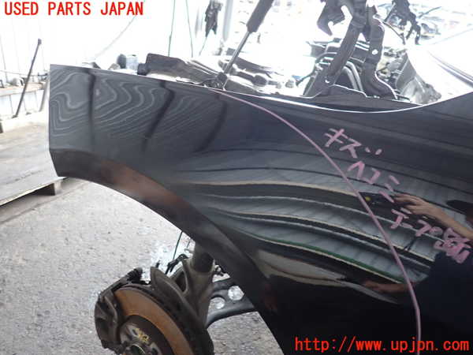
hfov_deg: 69.4
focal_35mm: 25
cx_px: 236
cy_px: 178
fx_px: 342
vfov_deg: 54.9
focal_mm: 4.5
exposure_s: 1/30
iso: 250
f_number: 2
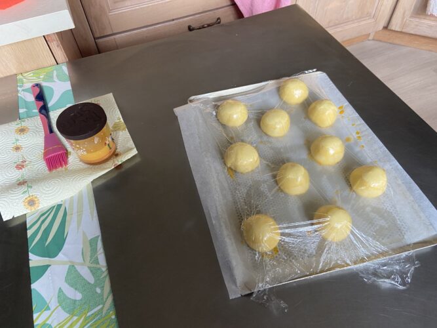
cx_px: 218
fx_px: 328
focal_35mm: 26
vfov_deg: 53.0
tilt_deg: -54.8
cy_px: 164
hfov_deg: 67.3
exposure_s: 1/50
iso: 100
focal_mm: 4.25
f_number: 1.8
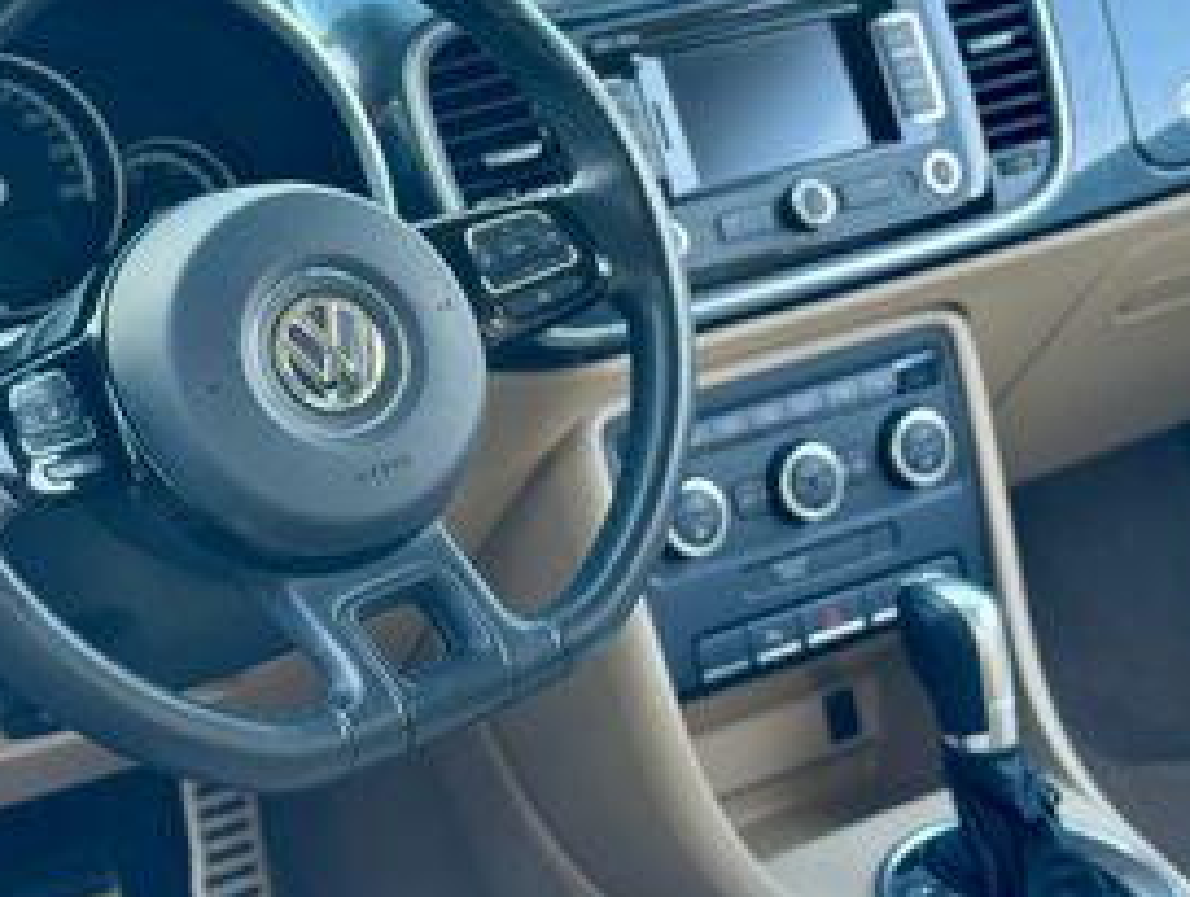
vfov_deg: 17.8
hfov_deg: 23.4
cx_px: 376
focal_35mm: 83
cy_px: 315
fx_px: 2858
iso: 250
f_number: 1.78
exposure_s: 1/60
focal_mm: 6.76
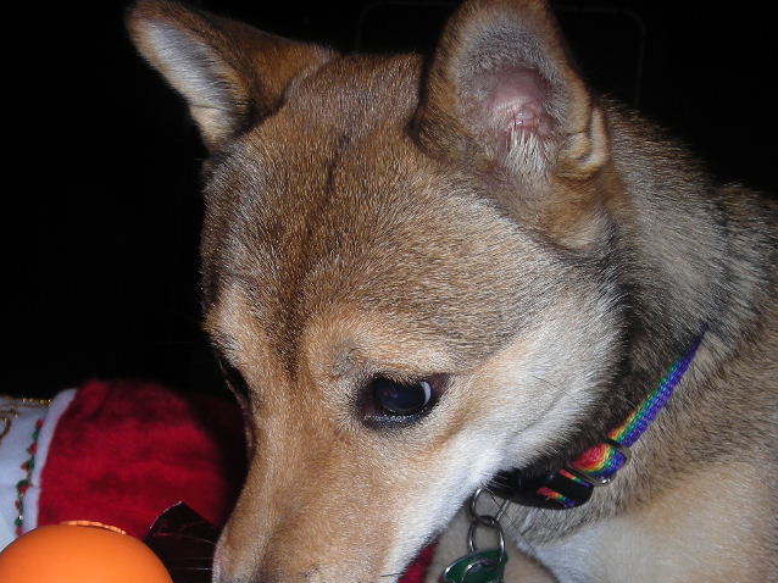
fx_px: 1370
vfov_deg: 23.8
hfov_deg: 31.6
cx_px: 291
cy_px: 439
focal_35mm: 61
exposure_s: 1/60
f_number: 3.2
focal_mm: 6.3
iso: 50
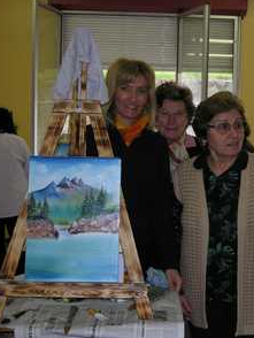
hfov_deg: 27.3
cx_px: 183
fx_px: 518
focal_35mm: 53
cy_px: 169
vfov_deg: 36.1
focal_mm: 10
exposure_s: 1/60.1
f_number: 3.2
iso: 50
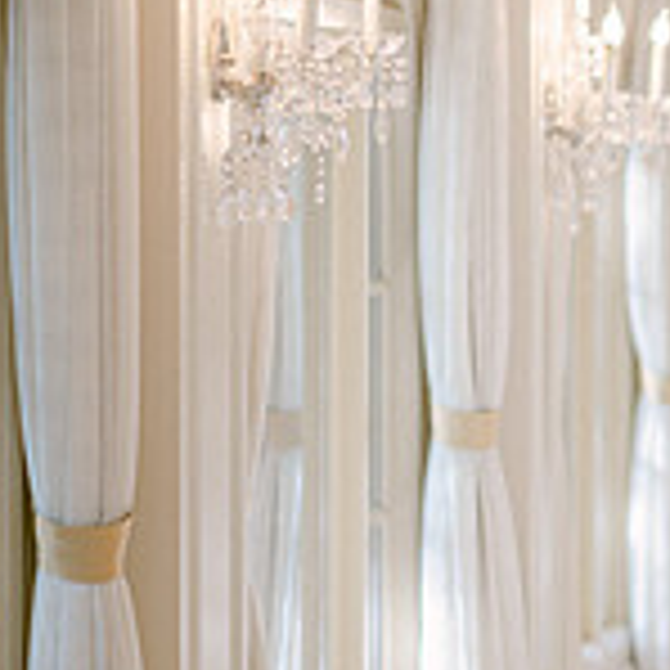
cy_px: 339
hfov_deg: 6.1
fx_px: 6175
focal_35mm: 282
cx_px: 1196
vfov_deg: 6.2
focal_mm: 85
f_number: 1.8
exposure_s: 1/160
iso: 100
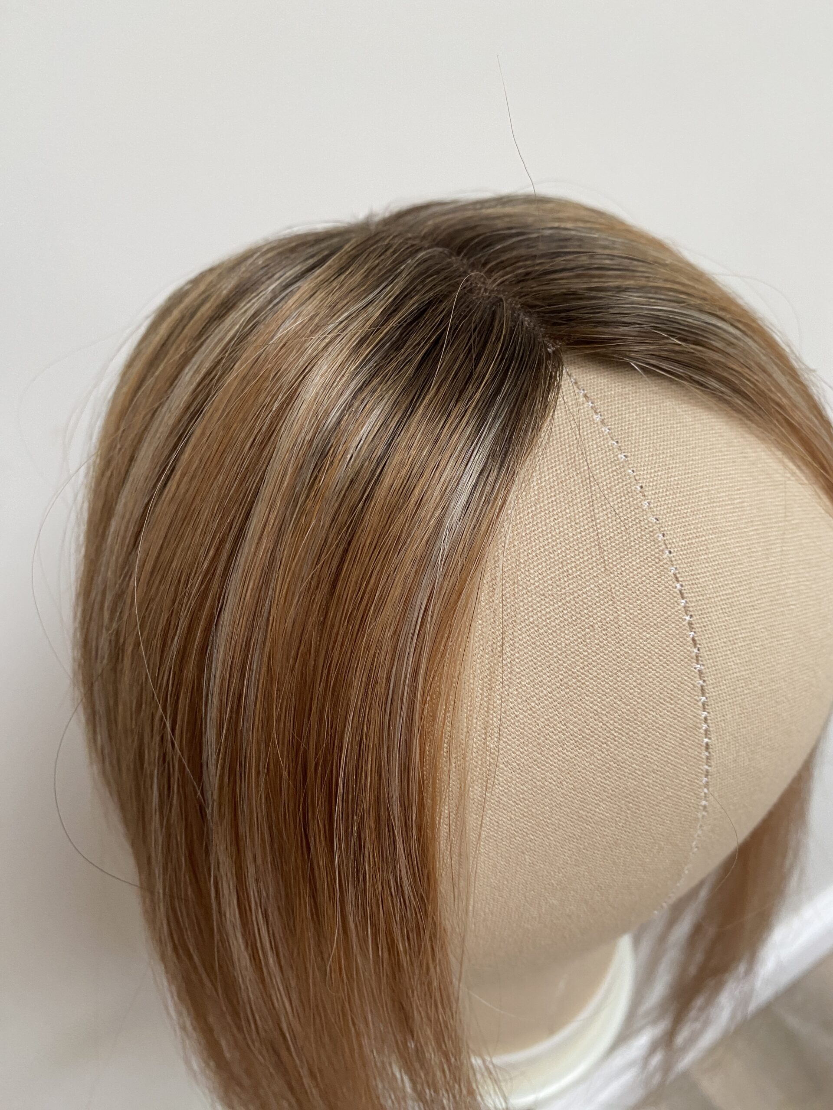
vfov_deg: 69.4
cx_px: 416
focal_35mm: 25
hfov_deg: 54.9
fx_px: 802
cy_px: 555
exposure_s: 1/60
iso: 200
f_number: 1.8
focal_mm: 4.25
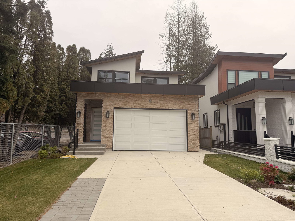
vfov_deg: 56.8
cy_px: 110
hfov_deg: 71.6
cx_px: 148
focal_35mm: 24
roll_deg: -1.3
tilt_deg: +6.9
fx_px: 205
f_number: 1.78
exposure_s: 1/654
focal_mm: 6.76
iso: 80
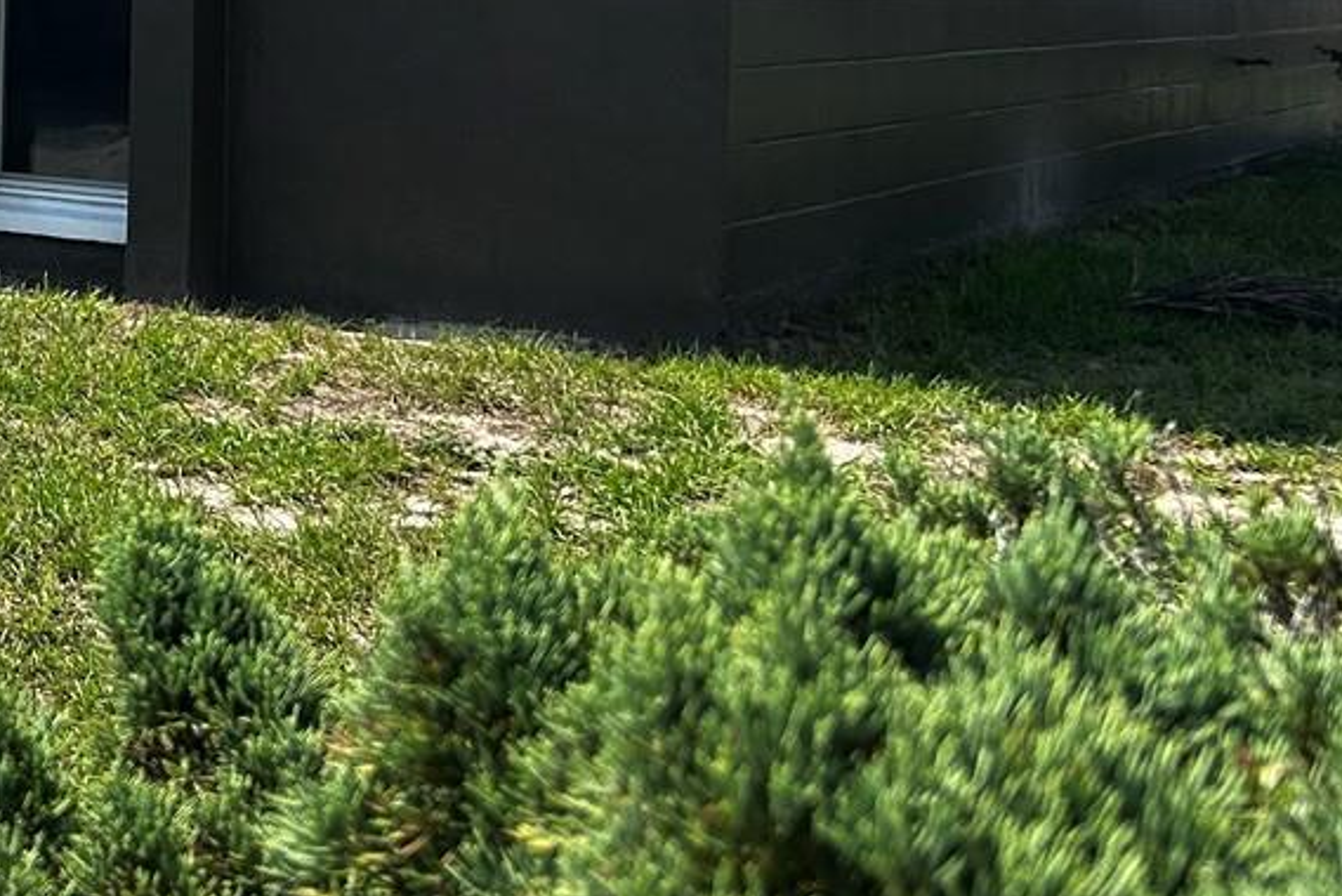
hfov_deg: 23.2
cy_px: -83
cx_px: -467
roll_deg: -1.4
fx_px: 2834
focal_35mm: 76
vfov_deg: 17.4
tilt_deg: -1.0
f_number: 1.5
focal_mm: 5.7
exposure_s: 1/3356
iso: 50
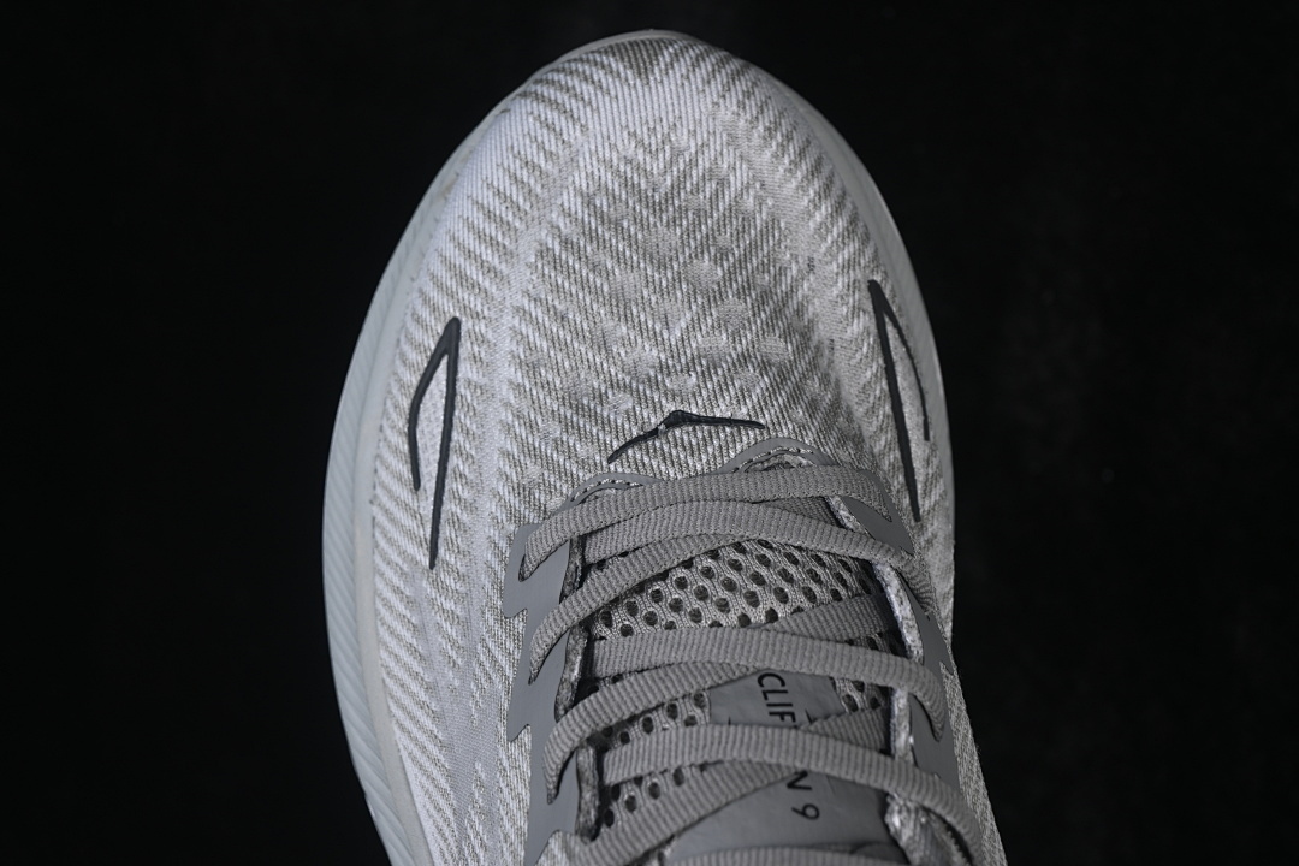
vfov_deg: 18.2
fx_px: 2706
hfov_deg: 27.0
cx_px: 650
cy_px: 433
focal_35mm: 75
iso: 160
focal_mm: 50
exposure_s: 1/80
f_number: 7.1
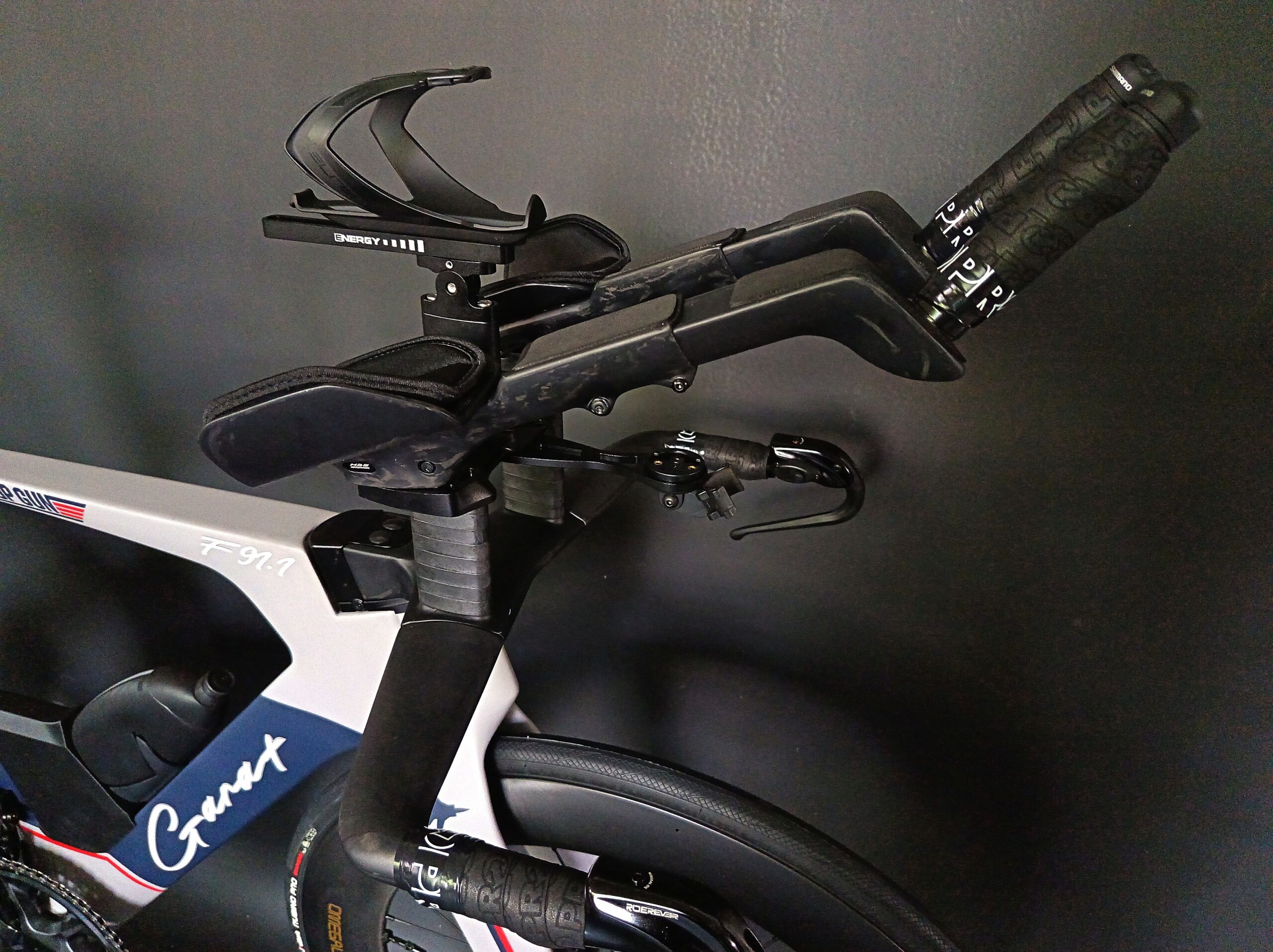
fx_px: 882
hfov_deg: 71.6
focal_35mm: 24
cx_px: 636
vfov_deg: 56.7
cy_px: 476
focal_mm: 5.25
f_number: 1.75
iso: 3200
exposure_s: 1/33.3
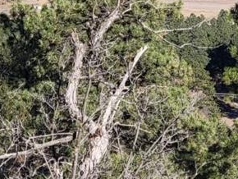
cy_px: -18
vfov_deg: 5.8
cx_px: 128
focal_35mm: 254
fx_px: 1748
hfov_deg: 7.8
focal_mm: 9
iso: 50
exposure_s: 1/1304
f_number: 2.4
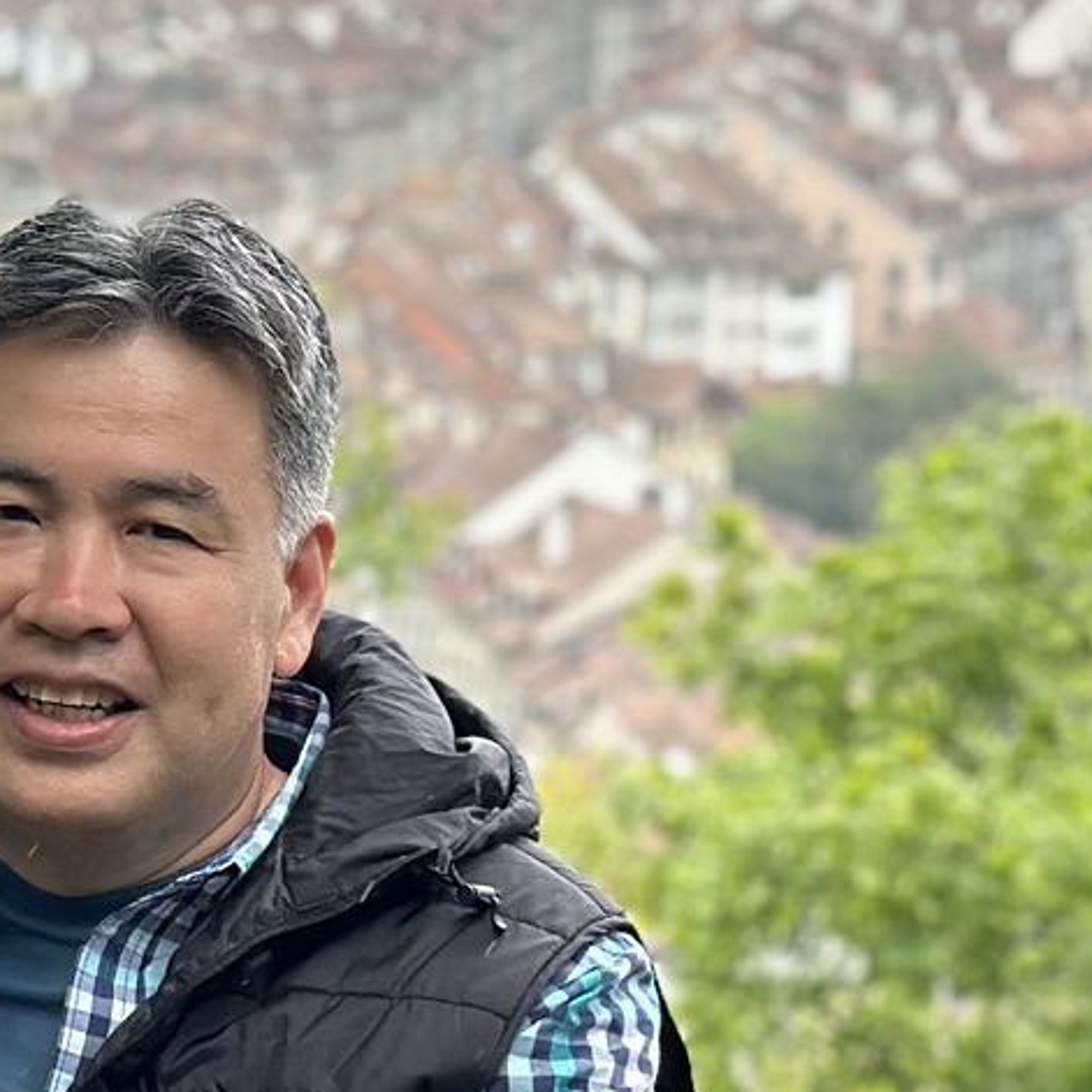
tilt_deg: -7.4
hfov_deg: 9.6
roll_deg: -1.2
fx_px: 6424
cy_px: 619
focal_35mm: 180
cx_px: -269
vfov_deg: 9.7
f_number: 1.78
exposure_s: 1/458
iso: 80
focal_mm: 6.86
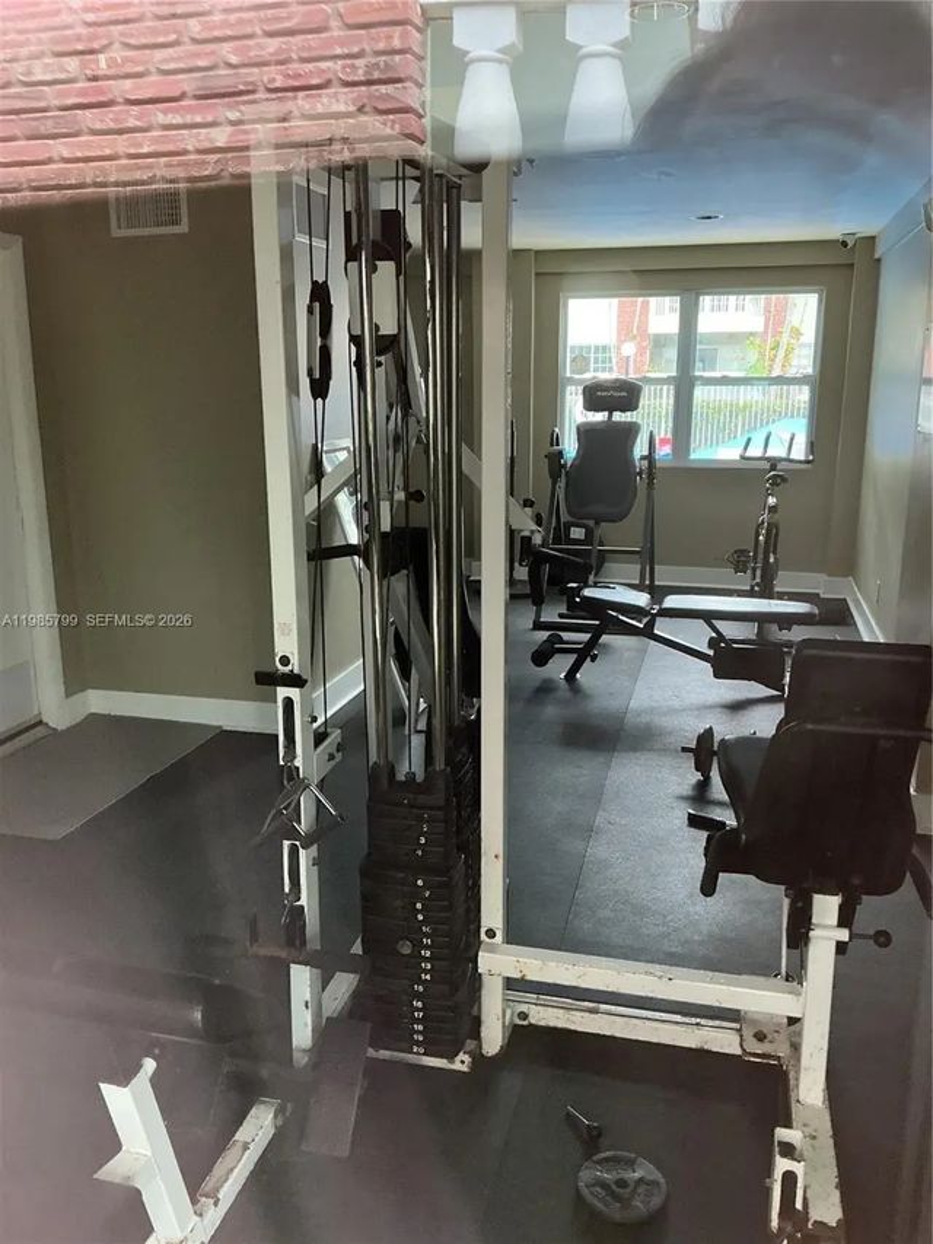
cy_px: 622
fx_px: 1042
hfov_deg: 48.2
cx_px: 466
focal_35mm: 29
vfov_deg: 61.7
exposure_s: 1/60
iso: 200
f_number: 1.8
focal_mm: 3
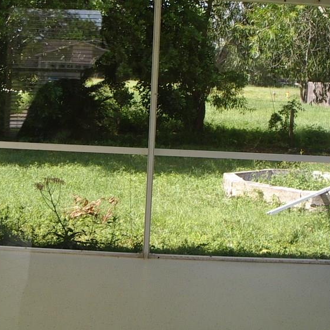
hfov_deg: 28.1
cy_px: 138
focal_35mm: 61
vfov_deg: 28.1
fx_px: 658
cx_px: 123
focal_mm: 5.8
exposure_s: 1/80
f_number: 4.8
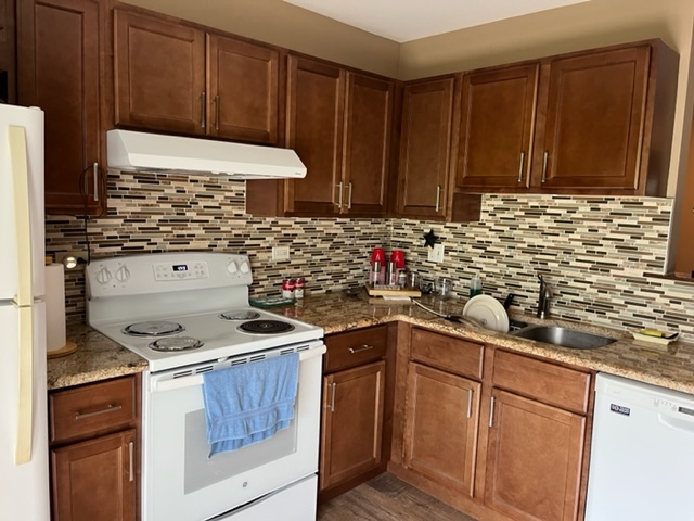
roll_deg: -1.7
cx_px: 347
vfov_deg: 53.1
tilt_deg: -6.9
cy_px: 260
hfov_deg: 67.3
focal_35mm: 26
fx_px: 521
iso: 200
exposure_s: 1/60
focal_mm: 5.1
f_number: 1.6
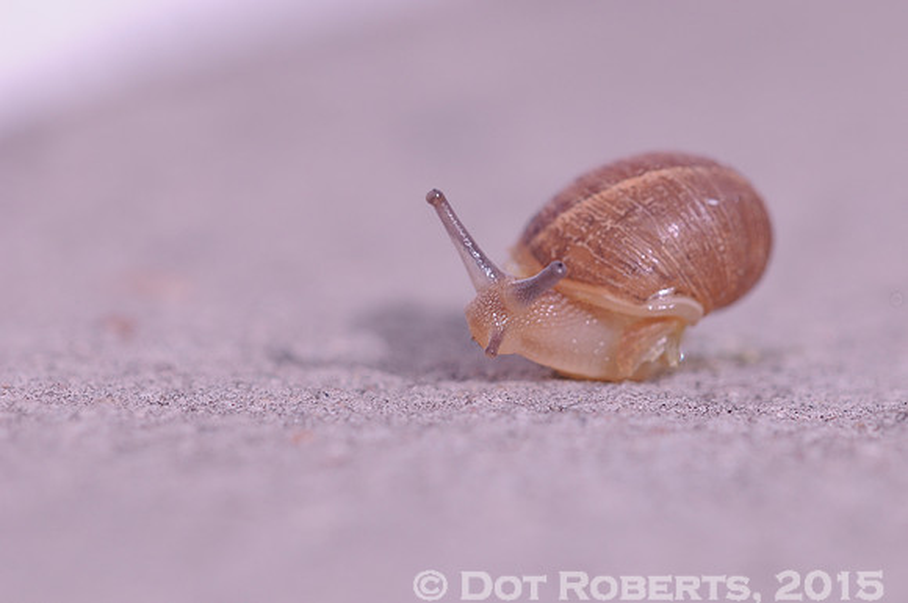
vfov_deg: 4.6
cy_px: 302
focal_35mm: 300
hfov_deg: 6.9
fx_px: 7556
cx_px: 454
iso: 200
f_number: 9
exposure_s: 1/320
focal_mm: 200
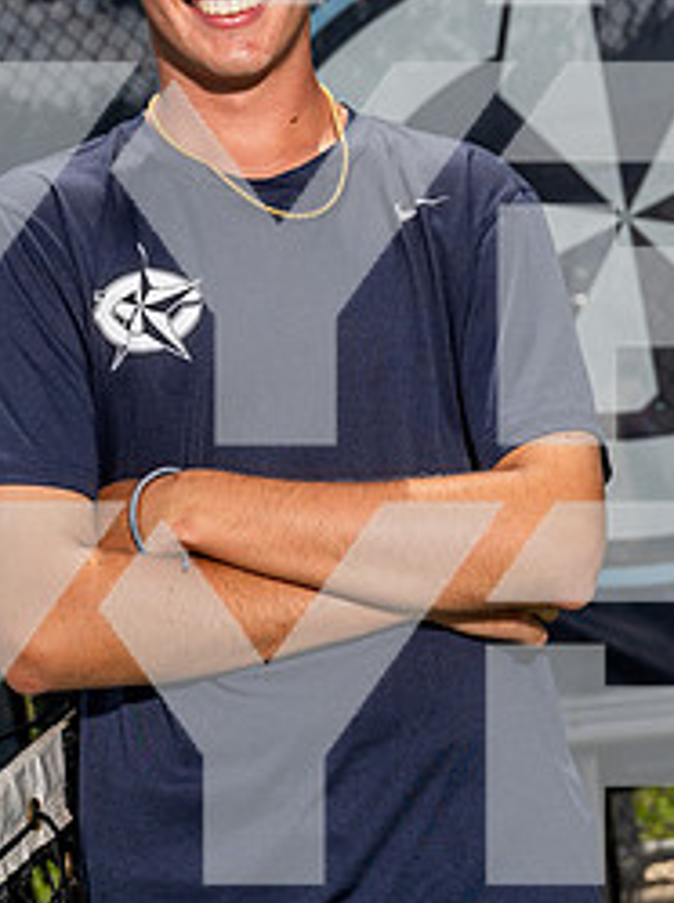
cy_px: 256
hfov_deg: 17.7
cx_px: 428
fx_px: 2160
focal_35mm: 83
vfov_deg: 23.4
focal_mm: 37
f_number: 4
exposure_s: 1/1000
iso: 100
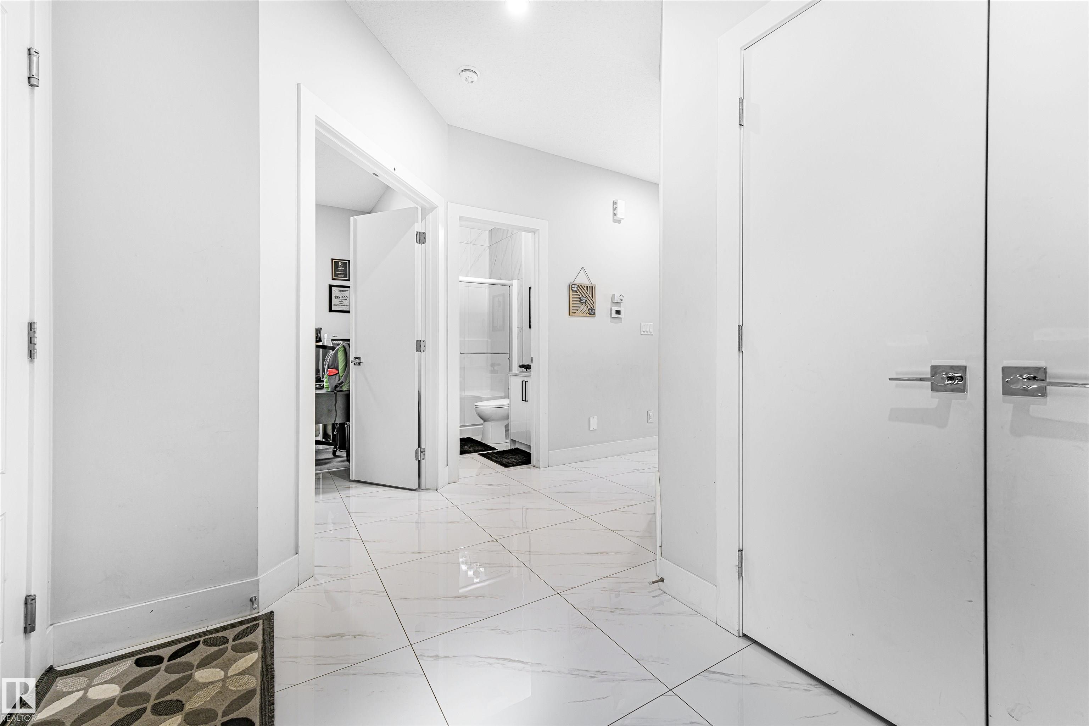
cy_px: 363
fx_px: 423
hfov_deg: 104.3
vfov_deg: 81.2
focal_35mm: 14
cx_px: 544
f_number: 8
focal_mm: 14
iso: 125
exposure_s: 1/6
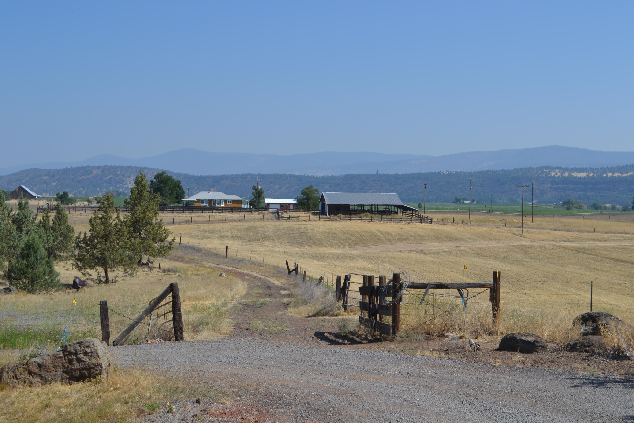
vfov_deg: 26.5
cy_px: 212
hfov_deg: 38.9
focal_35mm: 51
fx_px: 898
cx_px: 317
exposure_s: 1/250
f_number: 8
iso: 100
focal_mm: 34
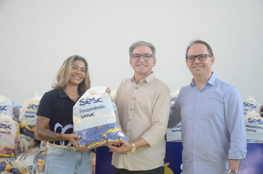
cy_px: 87
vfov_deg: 27.9
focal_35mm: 48
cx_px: 132
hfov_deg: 41.2
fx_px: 350
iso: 2000
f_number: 5.6
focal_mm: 32
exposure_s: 1/200
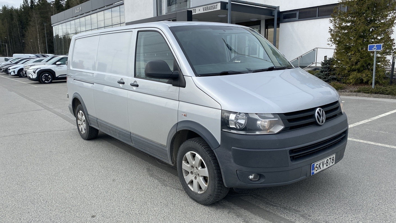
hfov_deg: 66.1
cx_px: 198
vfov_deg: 40.2
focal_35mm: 29
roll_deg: -0.4
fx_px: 304
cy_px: 117
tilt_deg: -9.6
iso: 32
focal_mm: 4.25
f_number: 1.8
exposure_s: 1/1961
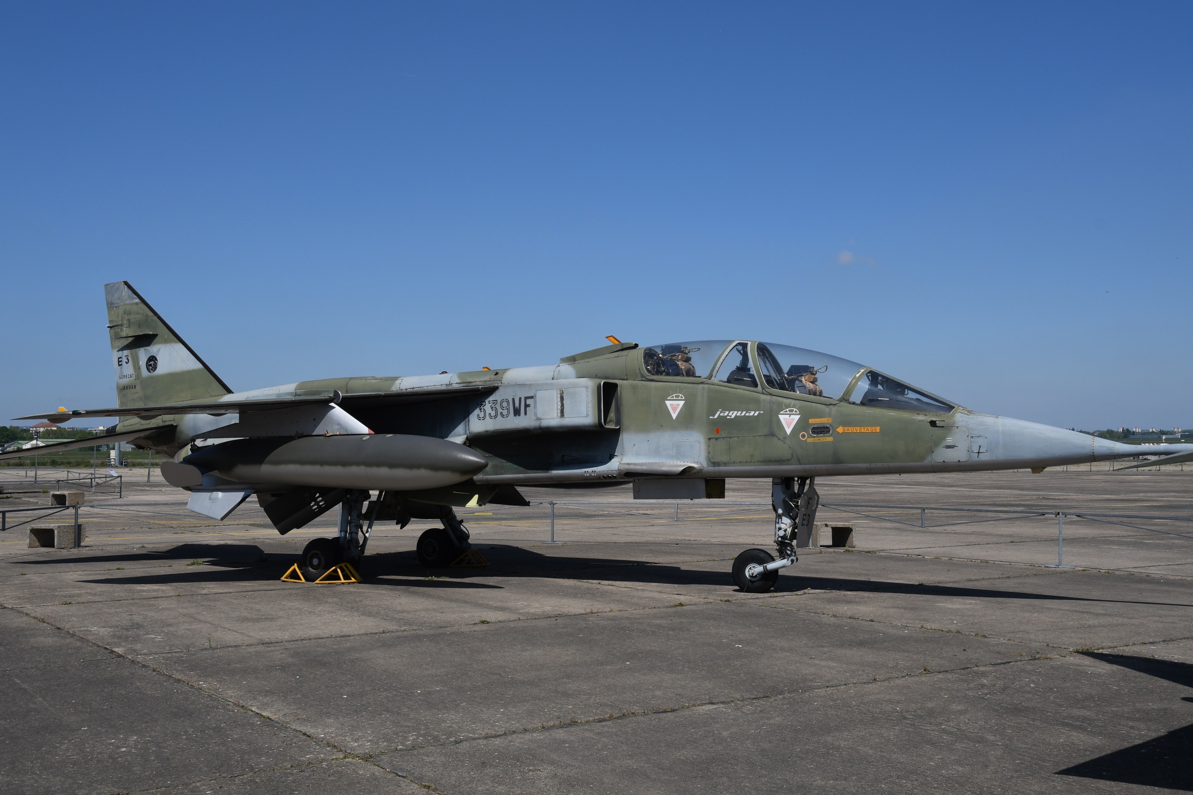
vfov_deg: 34.2
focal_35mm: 39
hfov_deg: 49.6
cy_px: 398
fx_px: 1292
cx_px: 596
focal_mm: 26
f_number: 10
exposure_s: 1/400
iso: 100
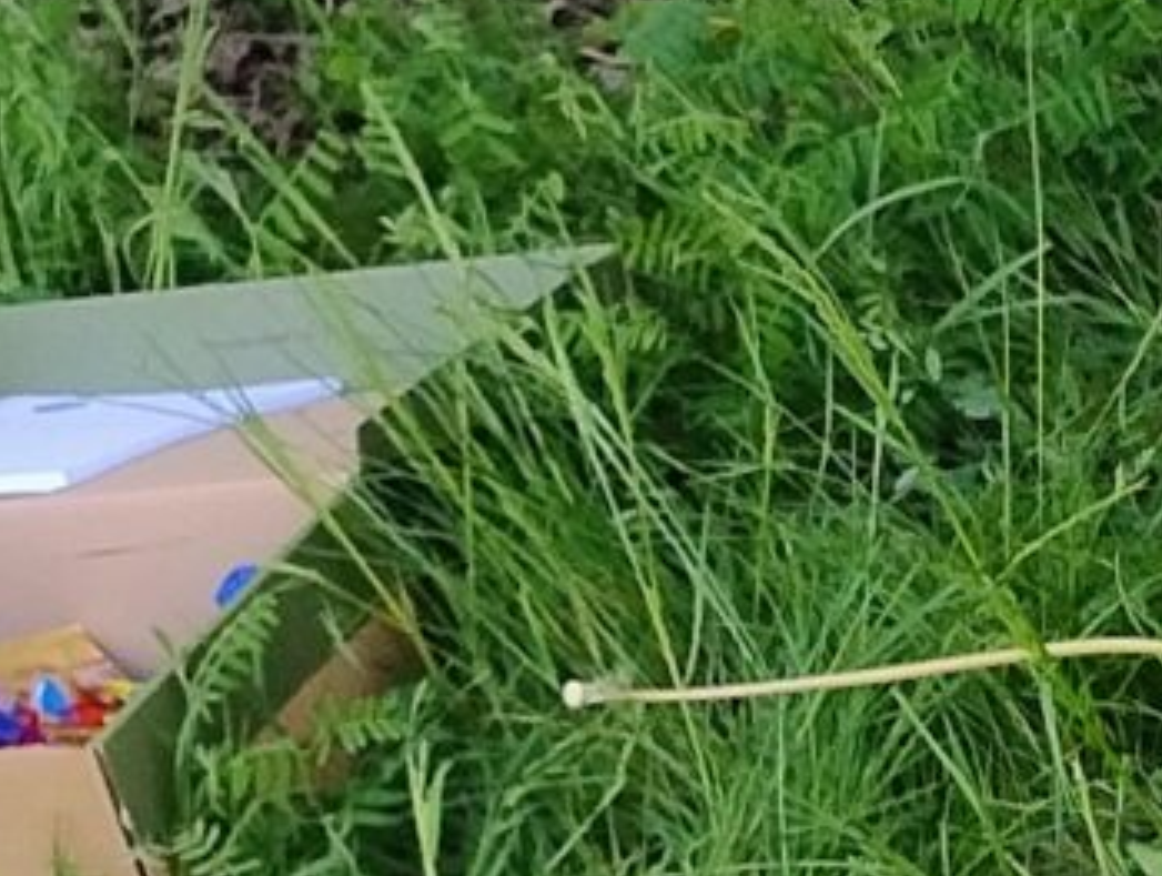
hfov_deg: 9.0
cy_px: 550
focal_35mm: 176
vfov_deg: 8.5
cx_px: 3566
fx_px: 5918
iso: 163
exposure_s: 1/100
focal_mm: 5.56
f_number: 1.8
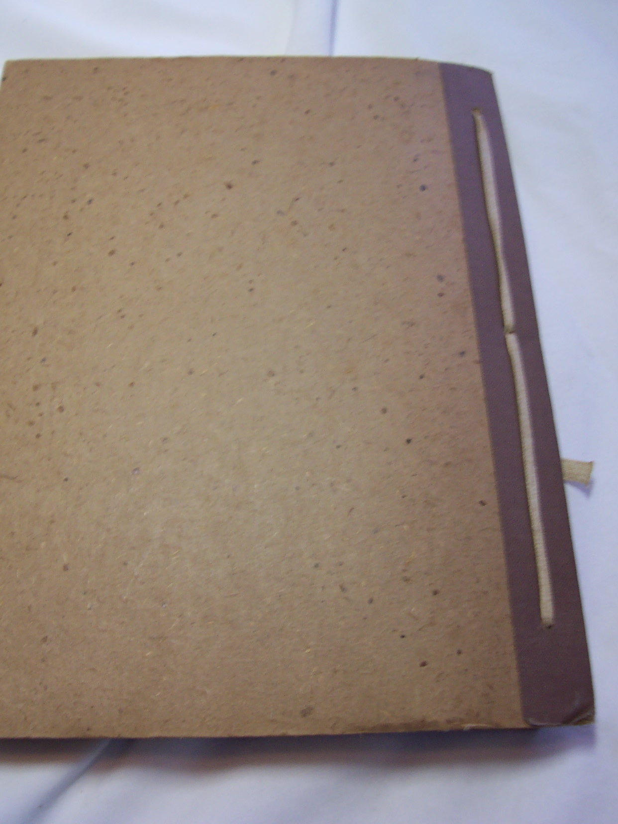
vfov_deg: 50.1
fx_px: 881
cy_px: 412
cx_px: 309
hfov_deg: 38.7
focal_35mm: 37
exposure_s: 1/30
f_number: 2.8
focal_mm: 5.6
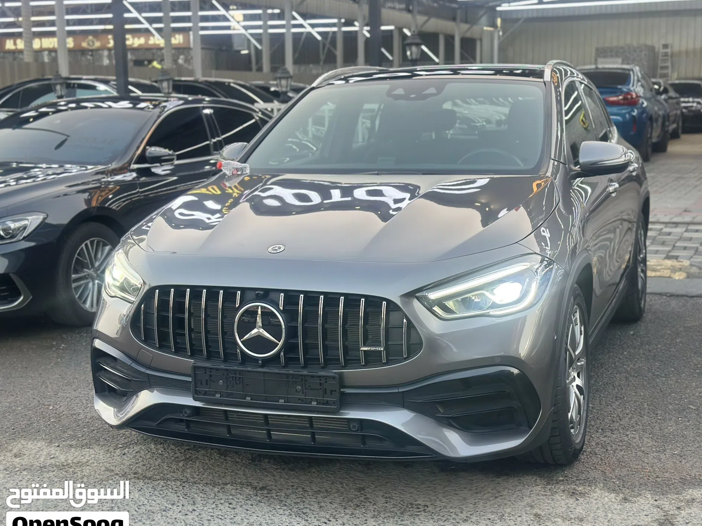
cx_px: 375
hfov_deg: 36.8
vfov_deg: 28.0
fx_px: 1055
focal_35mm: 52
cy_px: 267
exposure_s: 1/145
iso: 100
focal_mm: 6.86
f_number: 1.78
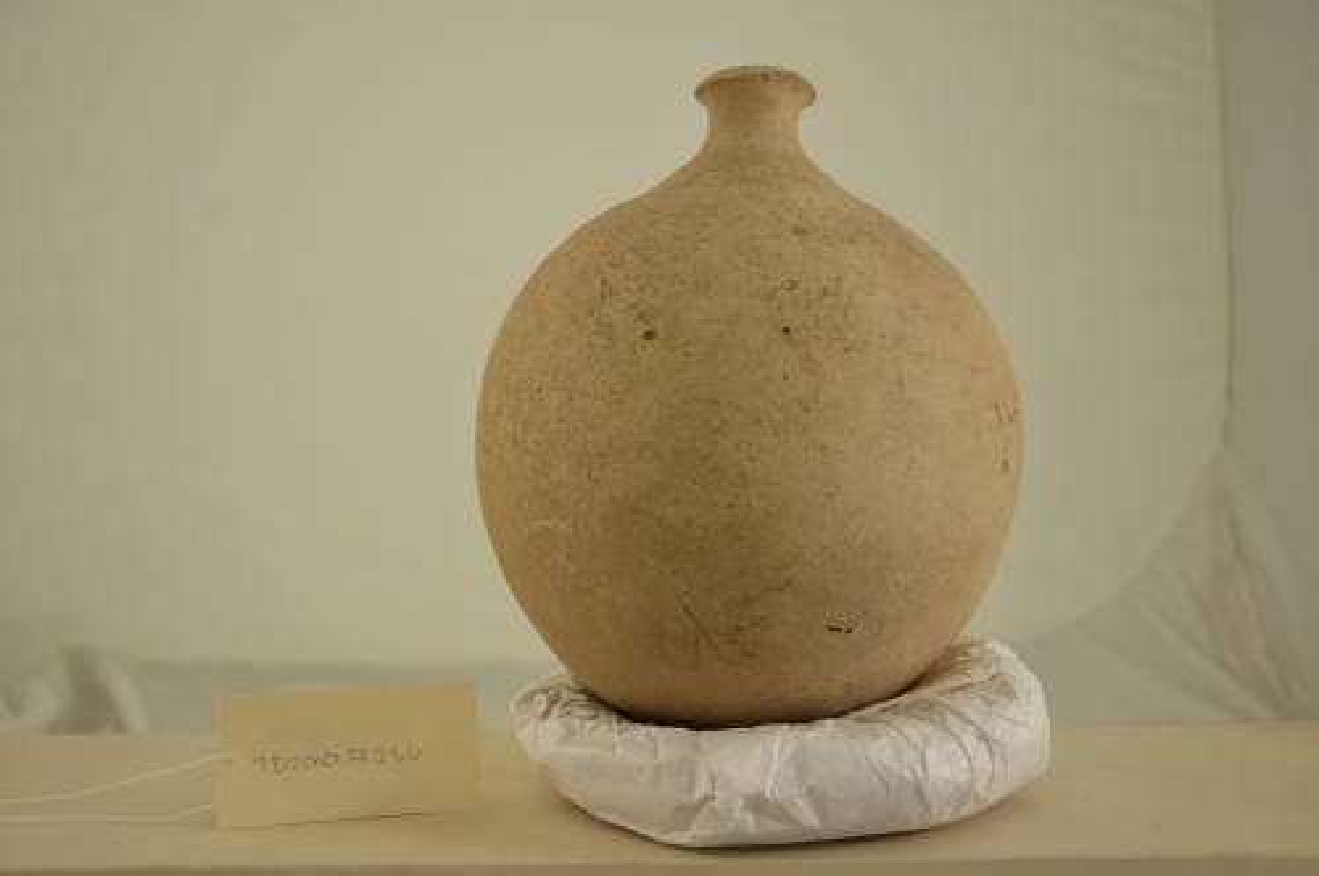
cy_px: 438
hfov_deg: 51.3
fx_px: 1372
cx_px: 660
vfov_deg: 35.4
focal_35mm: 38
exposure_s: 1/80
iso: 200
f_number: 4.5
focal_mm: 25
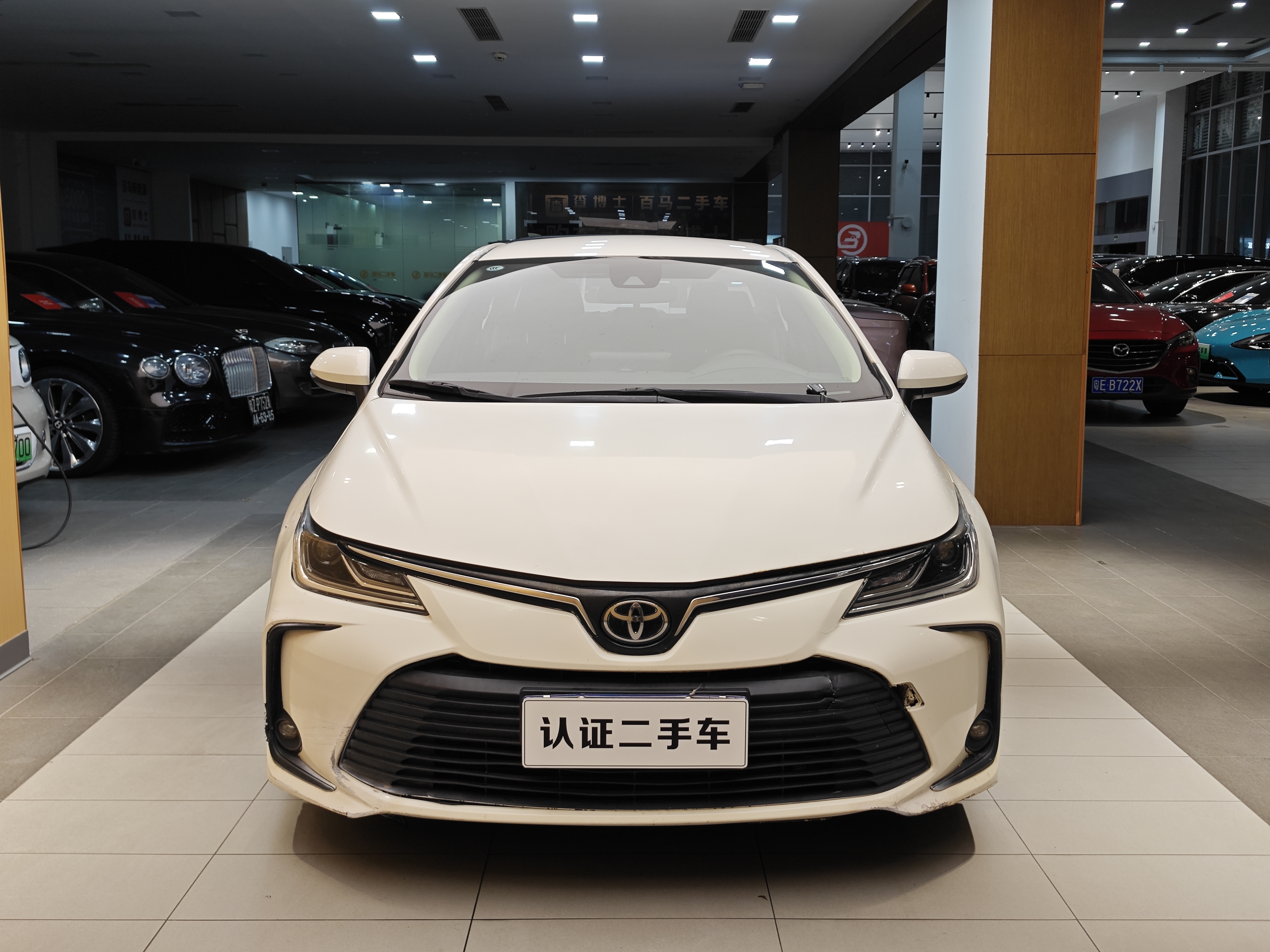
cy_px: 476
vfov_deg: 40.7
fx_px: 1284
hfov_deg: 52.6
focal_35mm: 35
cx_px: 635
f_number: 1.9
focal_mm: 8.7
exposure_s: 1/100
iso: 100
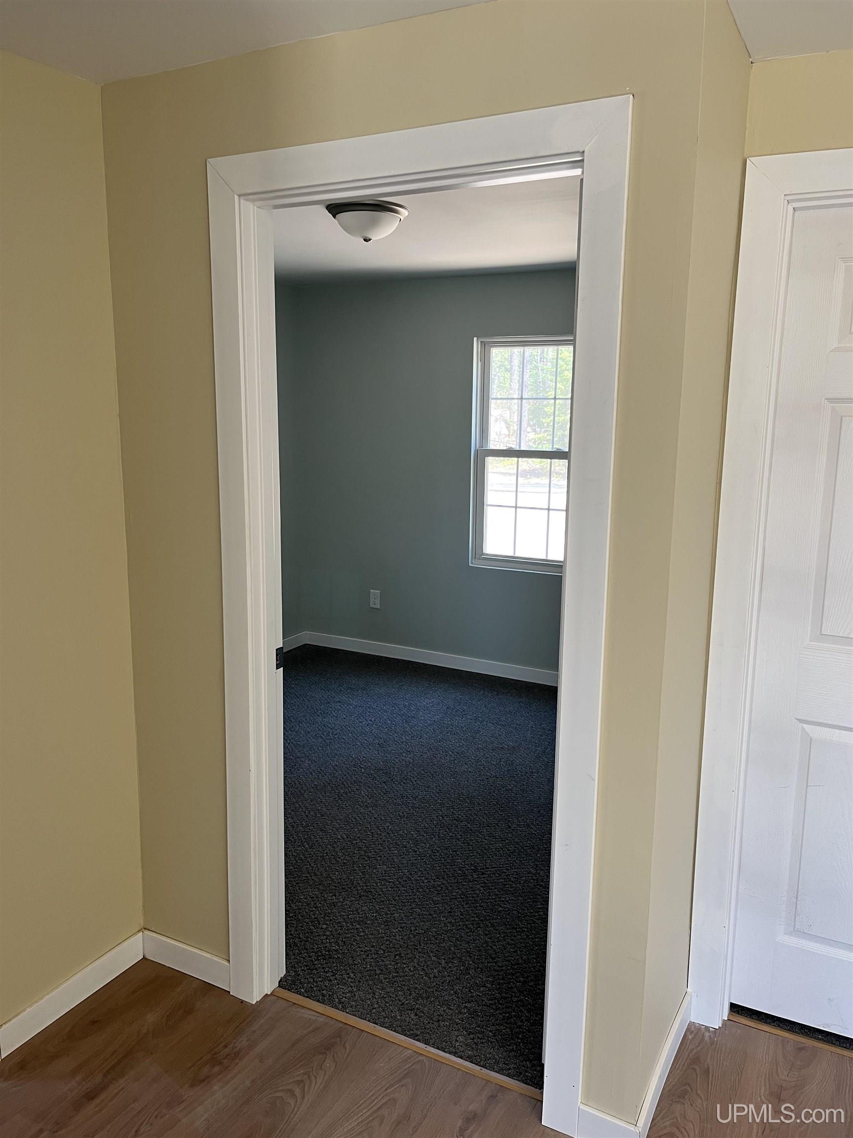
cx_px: 426
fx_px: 854
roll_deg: -0.1
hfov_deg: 53.1
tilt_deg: -11.0
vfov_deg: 67.3
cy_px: 569
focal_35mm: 26
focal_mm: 5.1
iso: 80
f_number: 1.6
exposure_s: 1/60
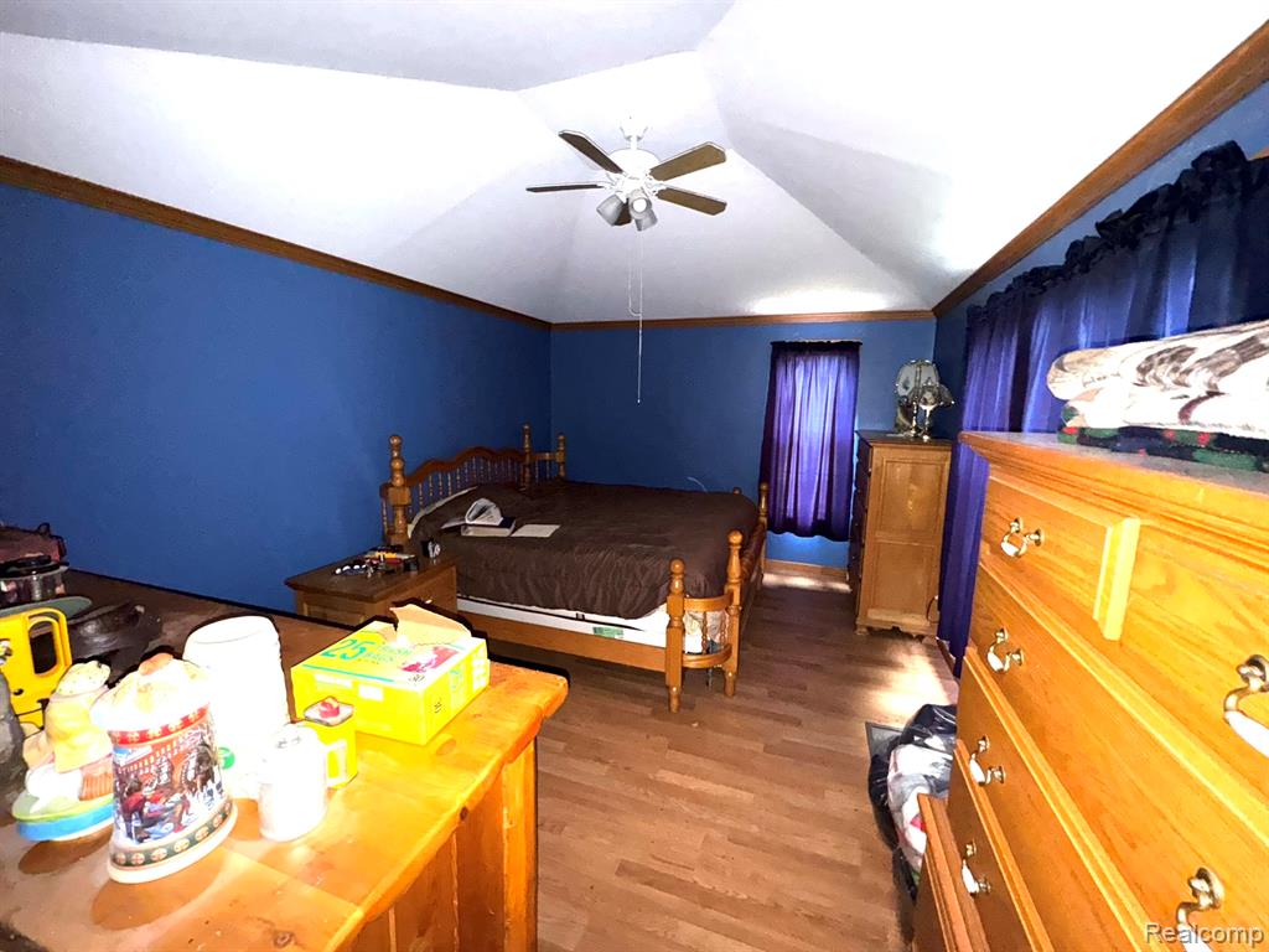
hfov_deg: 102.1
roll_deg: -0.9
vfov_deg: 85.7
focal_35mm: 14
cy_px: 476
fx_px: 513
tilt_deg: -9.4
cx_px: 634
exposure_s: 1/16
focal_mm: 2.22
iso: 500
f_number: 2.2
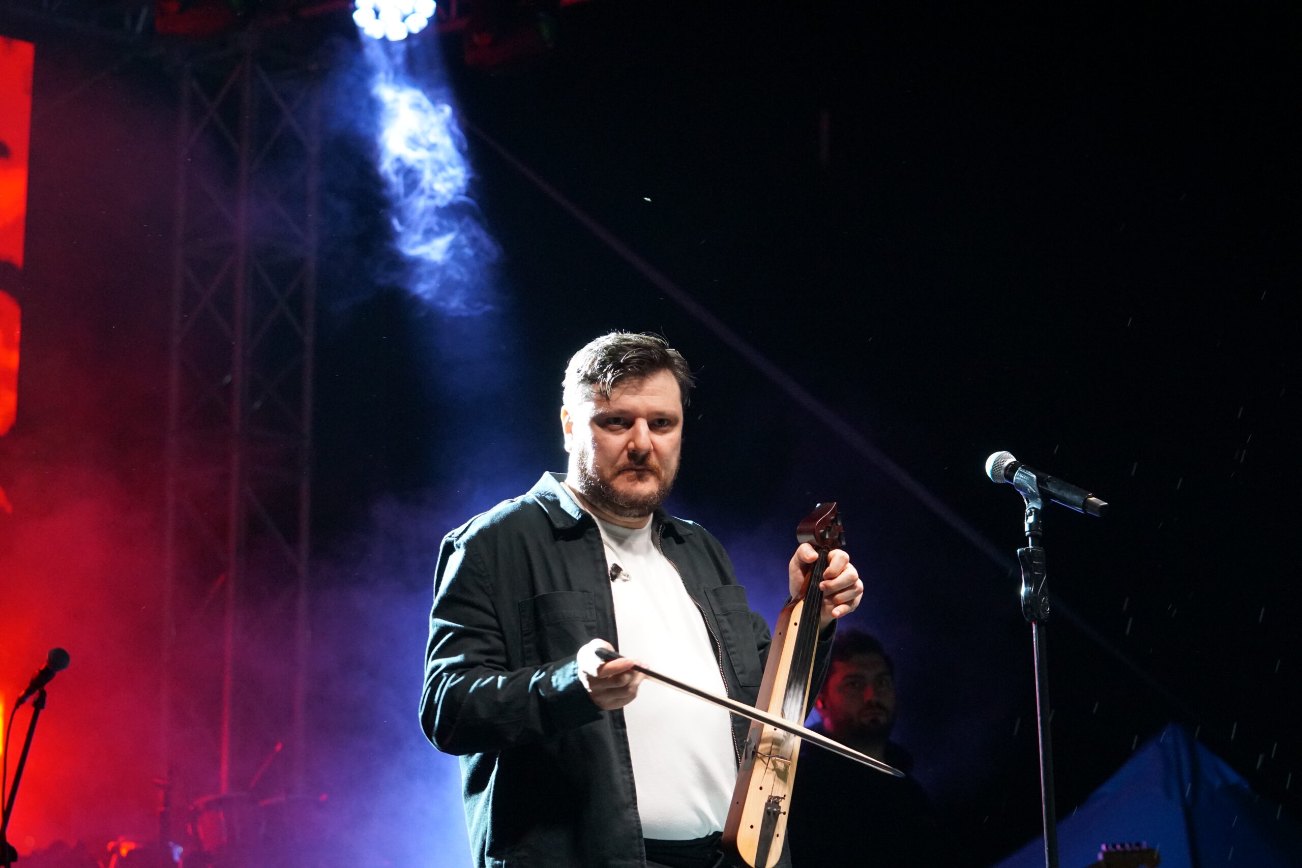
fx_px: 3797
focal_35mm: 105
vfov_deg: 13.0
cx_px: 651
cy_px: 434
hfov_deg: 19.5
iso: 4000
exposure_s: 1/160
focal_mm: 70
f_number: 4
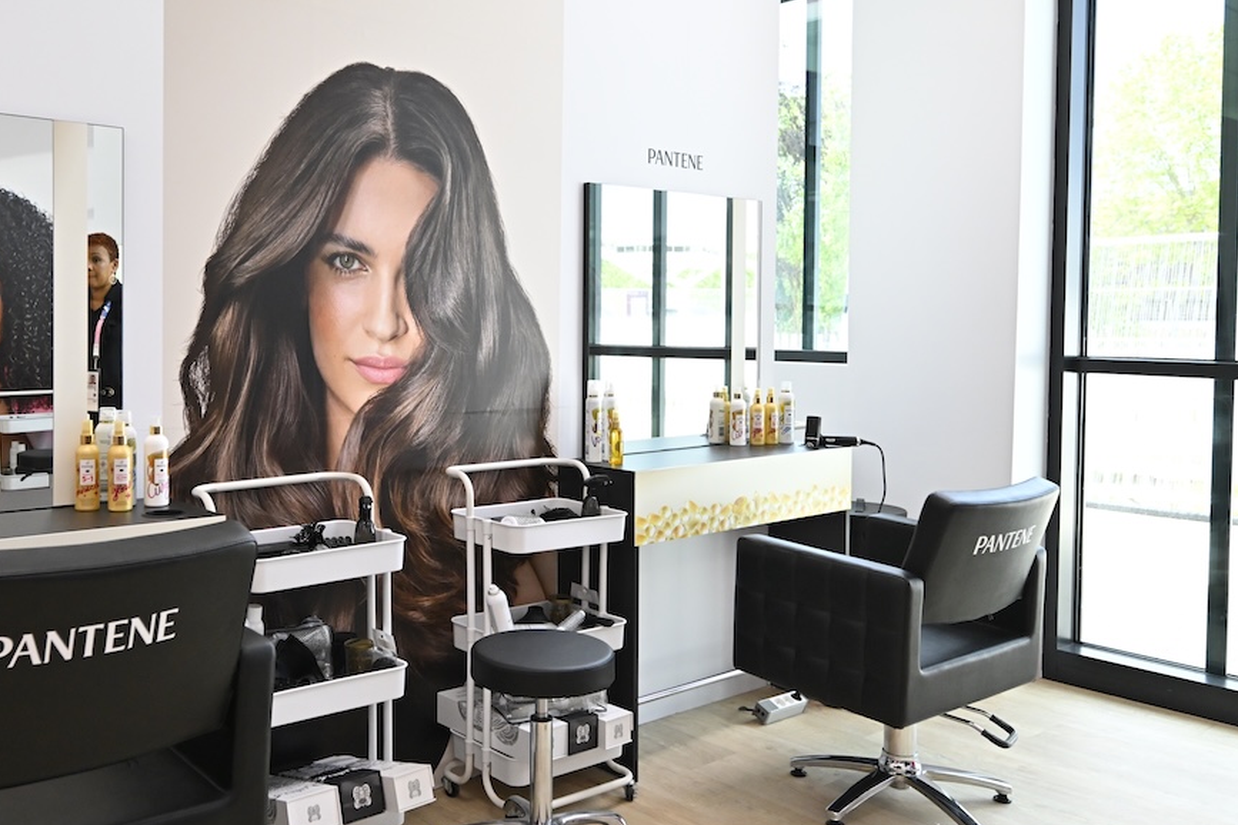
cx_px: 470
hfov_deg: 58.4
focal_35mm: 32
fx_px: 1091
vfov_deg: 41.3
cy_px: 356
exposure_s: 1/1000
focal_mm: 21.5
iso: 2000
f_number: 4
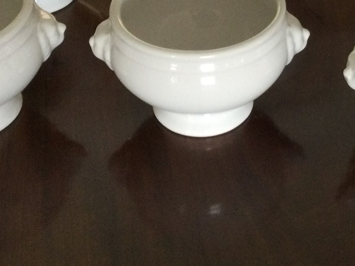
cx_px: 241
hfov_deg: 24.6
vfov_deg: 18.4
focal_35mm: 79
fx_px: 810
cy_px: 31
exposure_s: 1/33
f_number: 2.4
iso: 160
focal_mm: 3.3
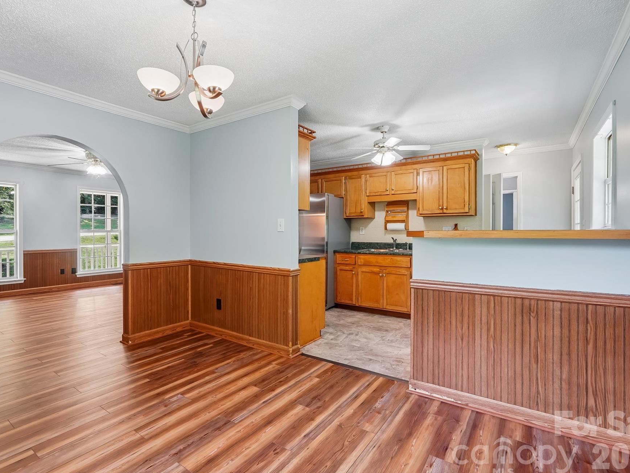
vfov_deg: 74.7
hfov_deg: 90.9
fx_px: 309
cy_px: 234
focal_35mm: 17
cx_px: 299
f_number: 8
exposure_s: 1/10
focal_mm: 10
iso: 400
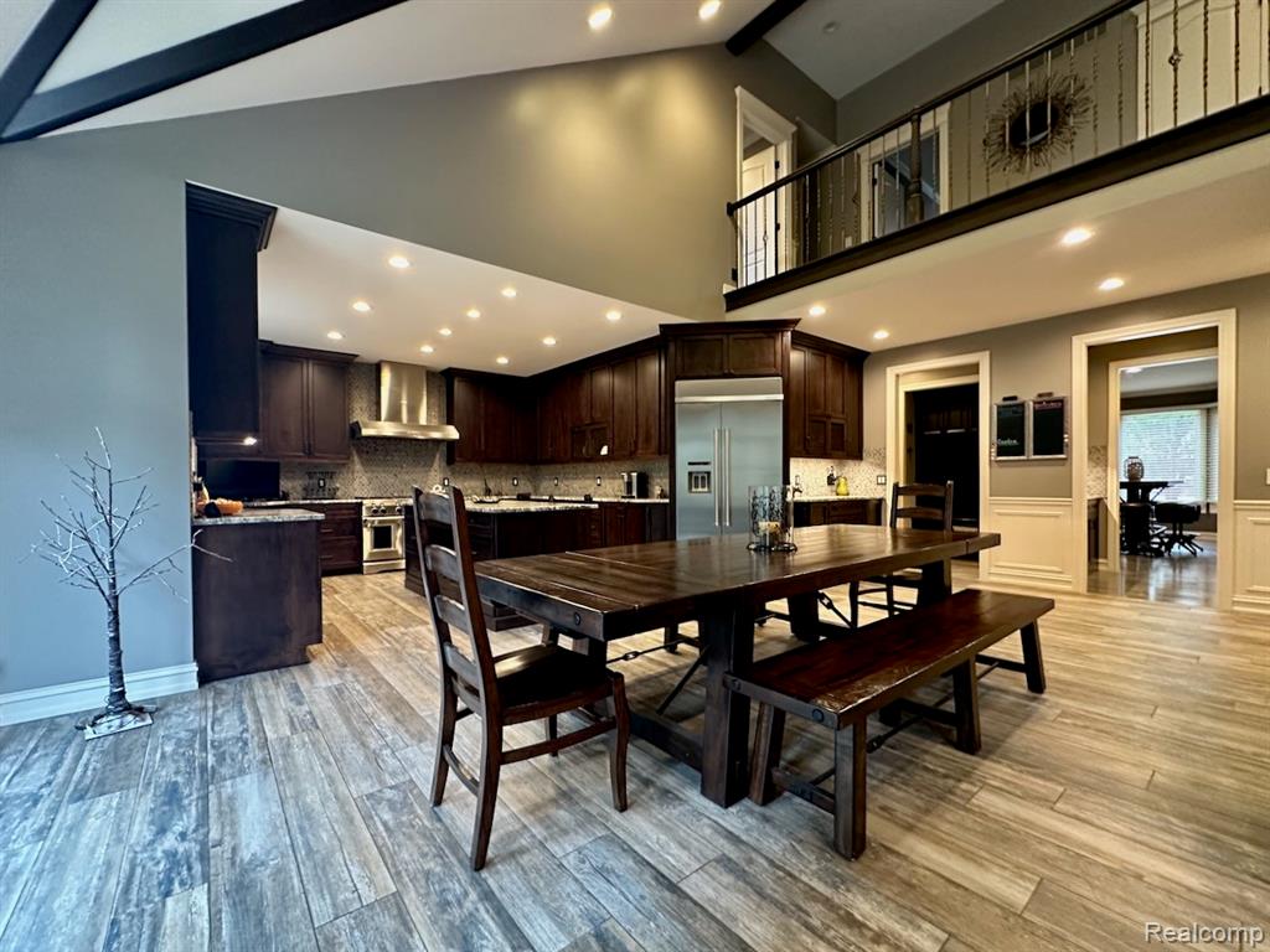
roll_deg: +0.5
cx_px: 635
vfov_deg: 85.7
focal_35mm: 14
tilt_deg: -0.5
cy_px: 476
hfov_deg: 102.1
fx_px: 514
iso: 640
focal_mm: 2.22
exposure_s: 1/60
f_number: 2.2
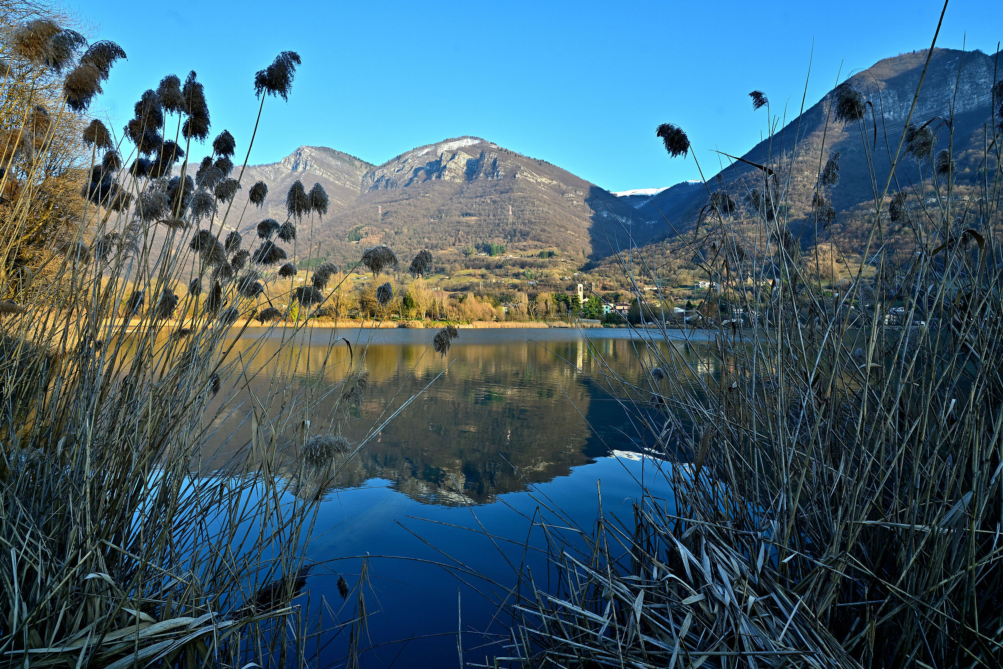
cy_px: 334
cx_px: 502
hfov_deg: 93.3
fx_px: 474
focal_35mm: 17
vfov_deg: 70.4
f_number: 8
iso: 250
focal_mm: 17
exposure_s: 1/125
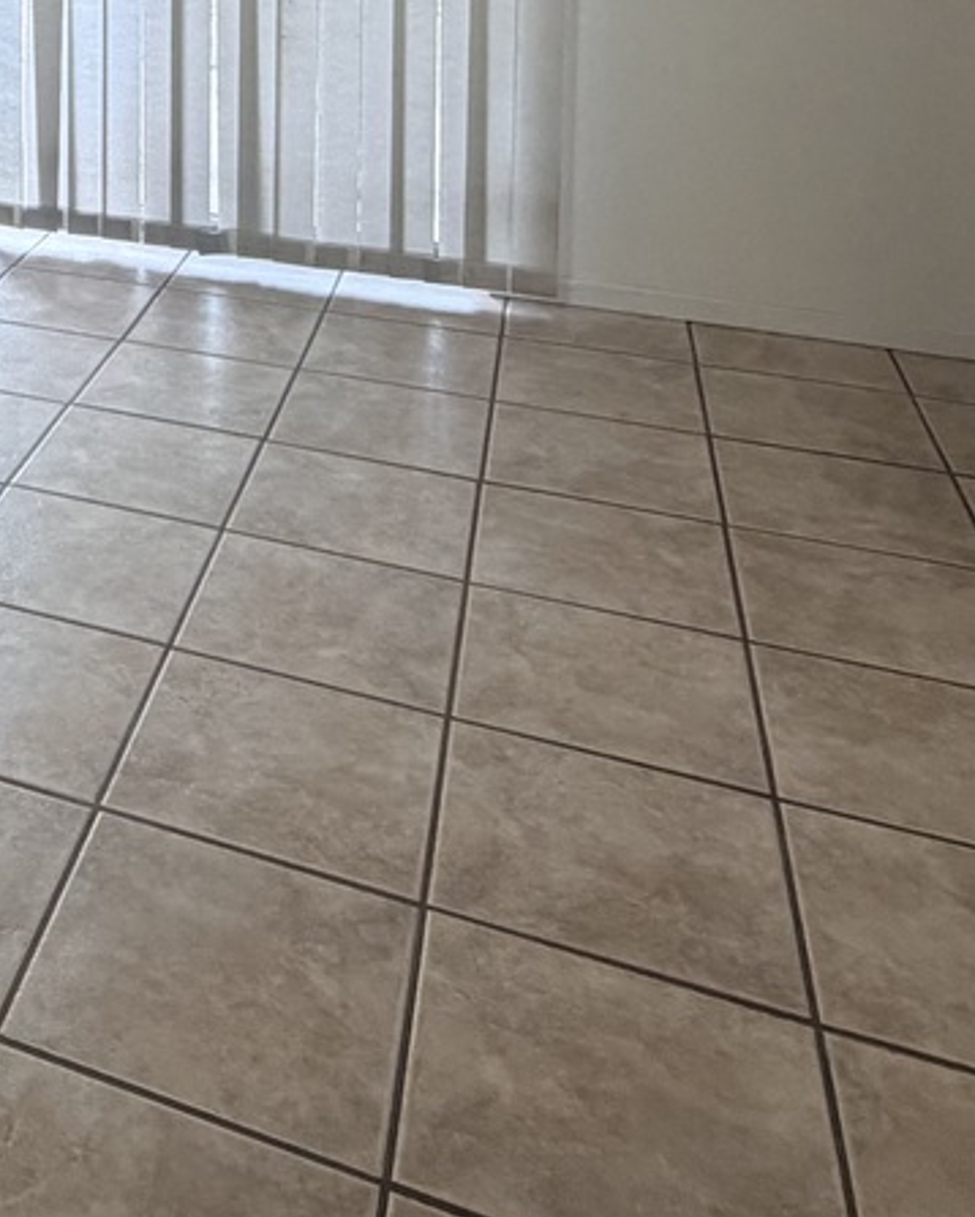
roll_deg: +0.0
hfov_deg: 29.9
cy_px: -163
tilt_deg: -3.3
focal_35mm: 44
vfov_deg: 35.2
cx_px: -158
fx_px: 1586
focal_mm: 2.22
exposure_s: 1/120
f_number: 2.2
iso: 250
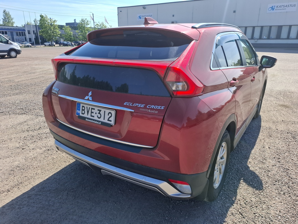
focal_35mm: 23
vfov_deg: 58.9
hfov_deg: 73.9
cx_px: 149
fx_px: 198
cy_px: 112
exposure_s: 1/1603
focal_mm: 5.54
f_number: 1.8
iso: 50
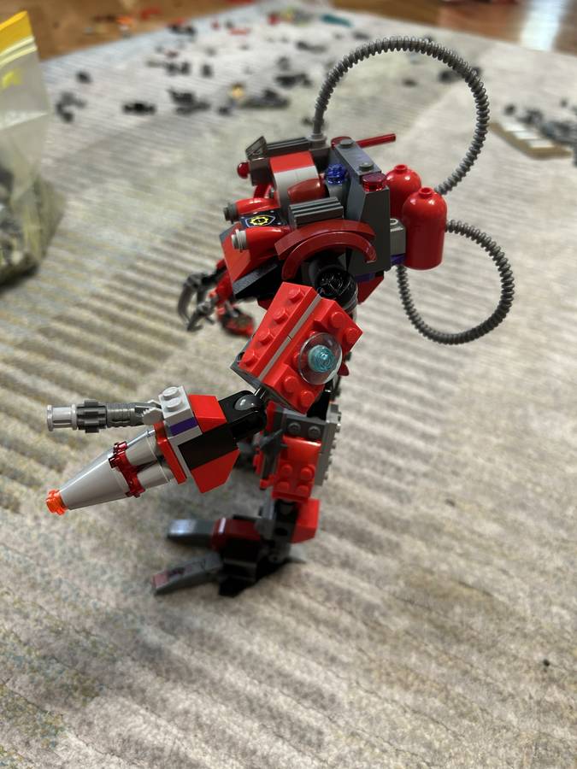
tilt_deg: -41.1
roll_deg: -7.6
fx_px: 578
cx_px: 288
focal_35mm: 26
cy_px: 384
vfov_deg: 67.3
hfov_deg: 53.1
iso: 200
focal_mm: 5.7
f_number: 1.5
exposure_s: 1/50
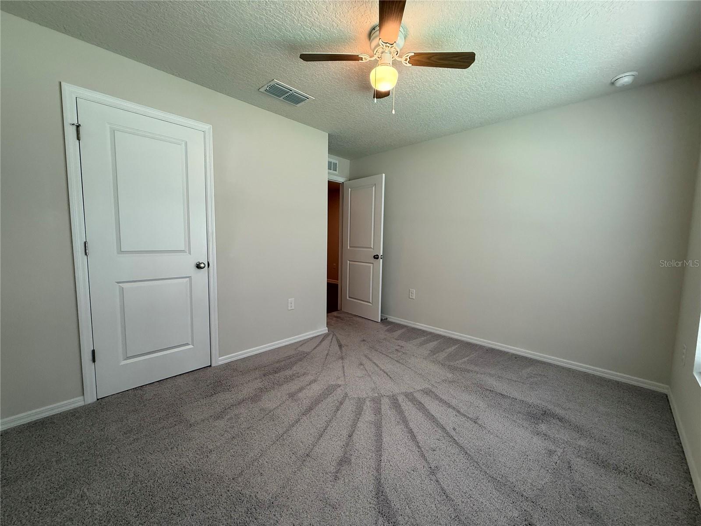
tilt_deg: -4.4
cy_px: 263
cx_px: 350
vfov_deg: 85.7
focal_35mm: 14
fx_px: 284
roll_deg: -0.8
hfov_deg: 102.1
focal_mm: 2.22
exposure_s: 1/120
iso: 200
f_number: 2.2
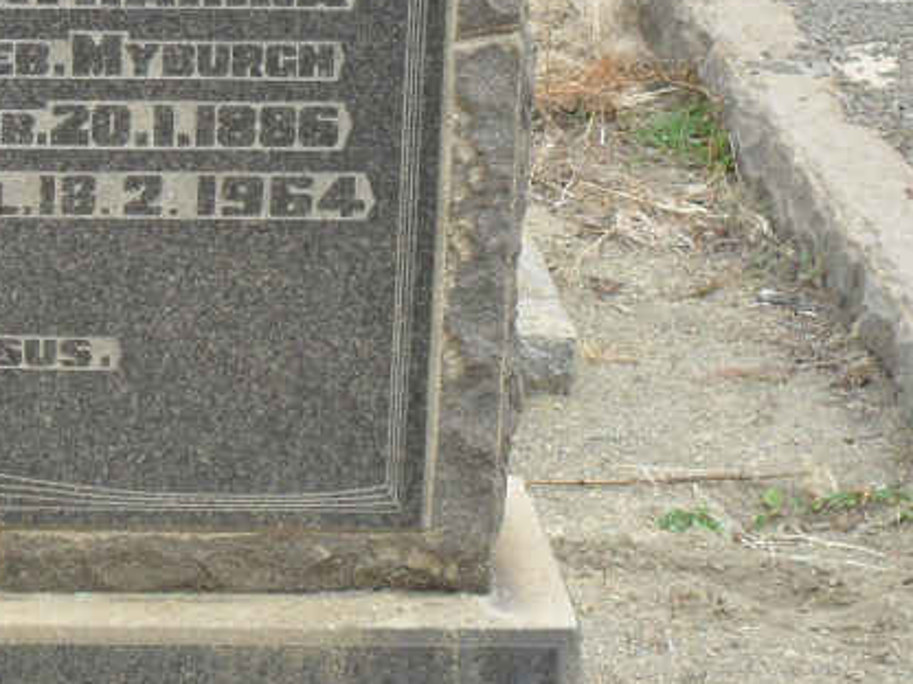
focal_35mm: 150
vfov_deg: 9.9
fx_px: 3956
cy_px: 99
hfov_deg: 12.9
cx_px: -154
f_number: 5
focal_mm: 9.3
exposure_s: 1/125
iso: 100
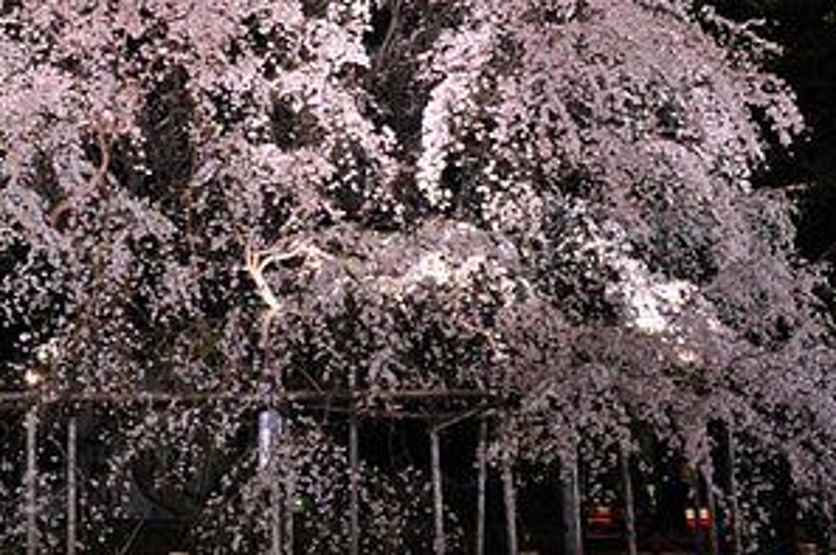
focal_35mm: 62
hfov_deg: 31.7
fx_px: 1437
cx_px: 191
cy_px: 177
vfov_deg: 21.7
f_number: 22
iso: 400
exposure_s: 4
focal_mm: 24
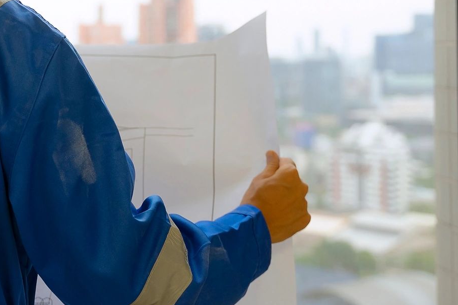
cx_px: 57
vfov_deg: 14.7
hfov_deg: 21.9
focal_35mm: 91
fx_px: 1158
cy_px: -12
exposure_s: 1/160
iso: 400
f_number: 2.8
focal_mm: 39
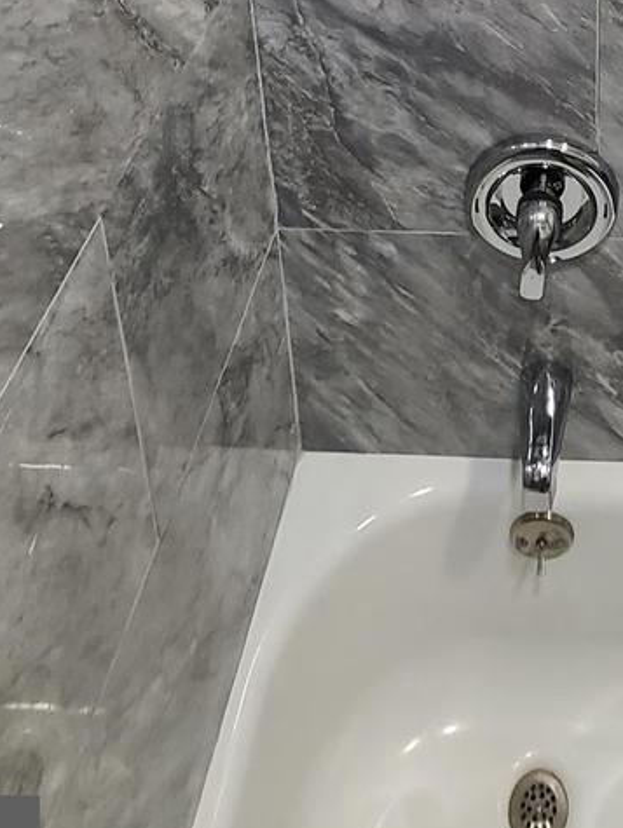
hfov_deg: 32.0
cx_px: 609
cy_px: -401
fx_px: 1007
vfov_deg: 29.0
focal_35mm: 42
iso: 250
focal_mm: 2.2
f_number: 2.2
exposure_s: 1/60
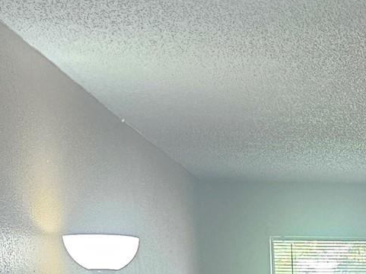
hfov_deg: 18.1
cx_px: 534
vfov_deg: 13.8
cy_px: 457
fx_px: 1035
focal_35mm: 98
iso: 640
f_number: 1.8
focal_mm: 5.4
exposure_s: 1/120
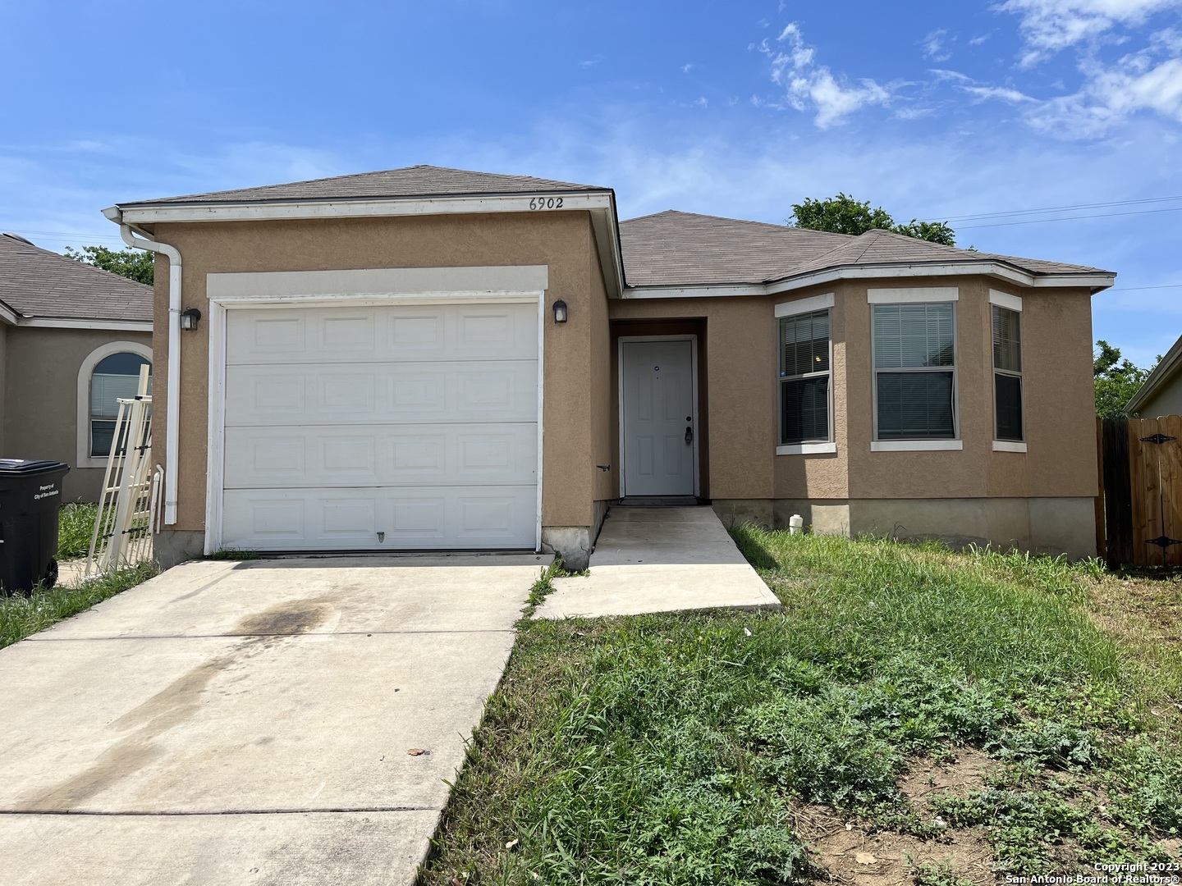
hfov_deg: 67.3
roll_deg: +1.0
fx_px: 888
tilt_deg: +2.0
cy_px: 443
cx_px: 591
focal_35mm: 26
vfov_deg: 53.1
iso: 50
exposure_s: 1/5556
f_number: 1.6
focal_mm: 5.1
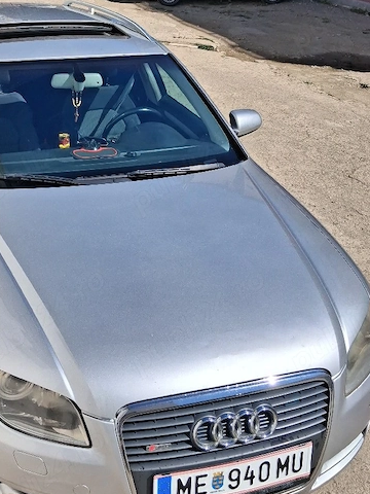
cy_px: 185
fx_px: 641
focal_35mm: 45
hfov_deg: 31.4
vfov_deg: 41.8
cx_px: 79
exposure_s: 1/1429
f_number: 1.8
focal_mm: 4
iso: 20
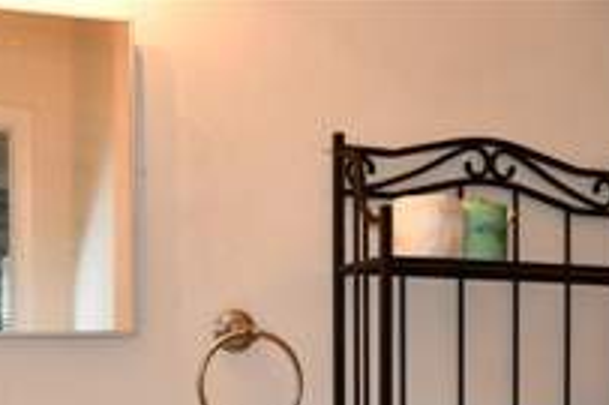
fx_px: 1082
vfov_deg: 20.0
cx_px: 363
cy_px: 476
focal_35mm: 64
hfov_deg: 31.4
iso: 900
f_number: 3.5
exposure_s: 1/60
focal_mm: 18
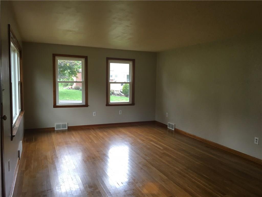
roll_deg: -1.5
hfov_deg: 61.7
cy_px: 98
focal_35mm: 29
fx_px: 219
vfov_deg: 48.2
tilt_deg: -3.4
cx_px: 131
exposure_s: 1/30
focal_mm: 4.15
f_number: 2.2
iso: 32
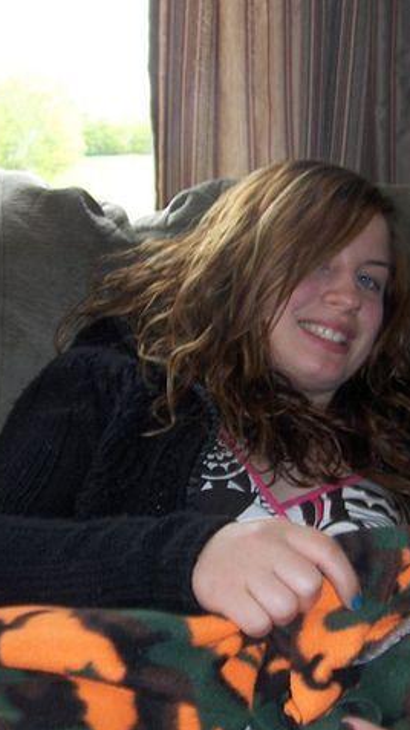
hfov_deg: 20.0
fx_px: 1161
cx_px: 249
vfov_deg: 34.9
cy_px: 367
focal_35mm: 60
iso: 100
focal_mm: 6.5
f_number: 3.5
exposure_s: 1/60
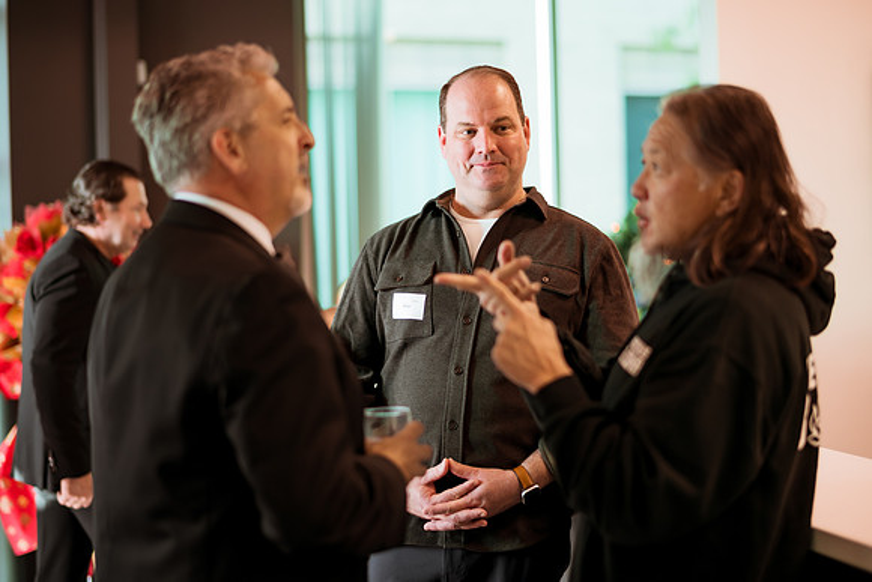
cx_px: 456
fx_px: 1468
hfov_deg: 33.1
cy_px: 278
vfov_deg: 22.4
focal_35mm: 61
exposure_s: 1/160
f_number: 1.4
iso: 200
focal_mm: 58
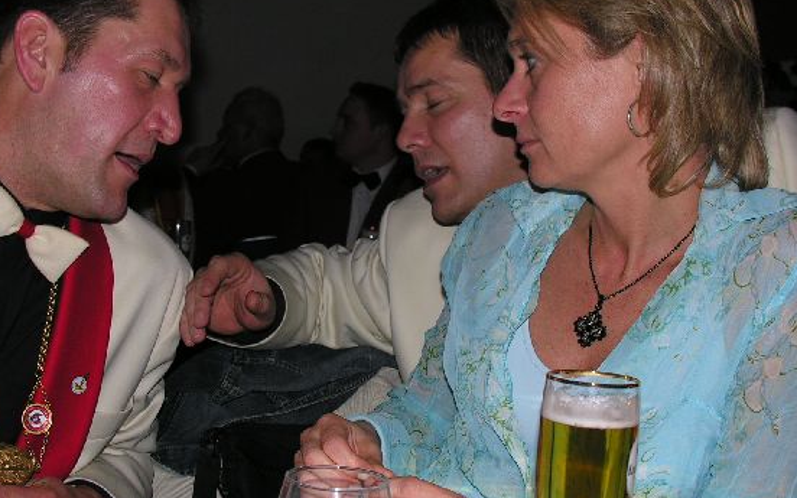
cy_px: 284
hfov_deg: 36.9
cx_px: 360
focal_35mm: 55
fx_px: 1195
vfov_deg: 23.5
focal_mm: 8.9
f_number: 2.8
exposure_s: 1/60.1
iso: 50
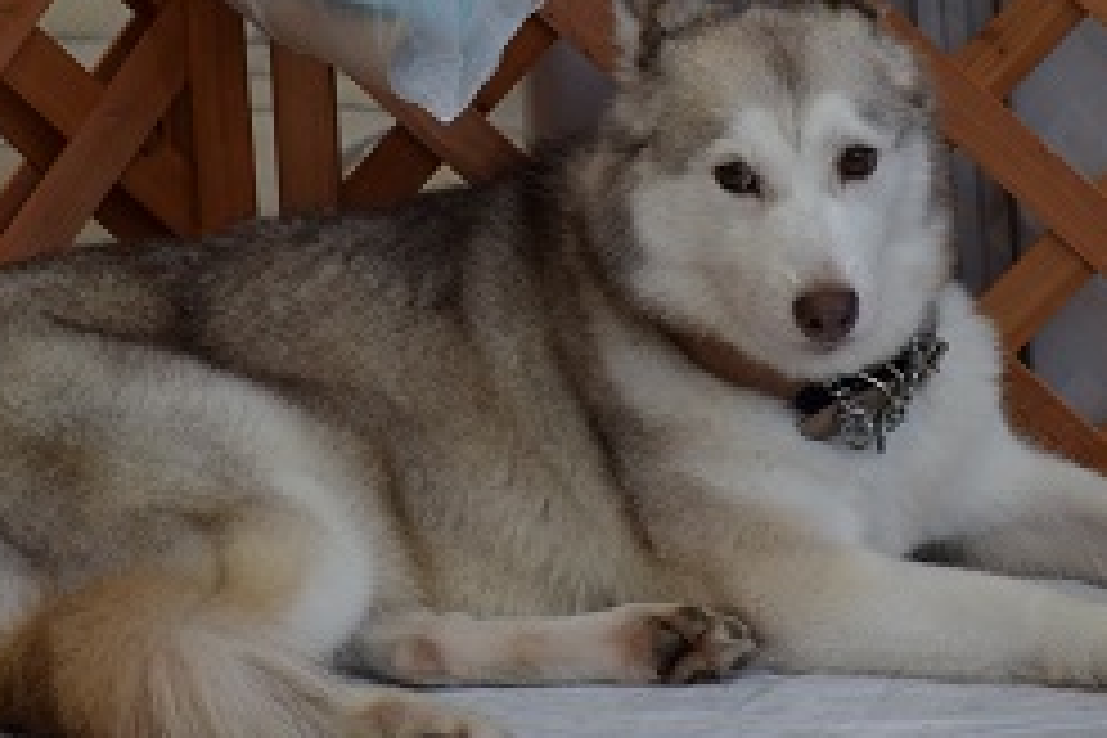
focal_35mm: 244
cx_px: 598
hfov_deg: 8.4
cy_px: 259
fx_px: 7502
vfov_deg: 5.6
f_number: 6.3
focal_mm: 100
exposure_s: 1/50
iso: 800
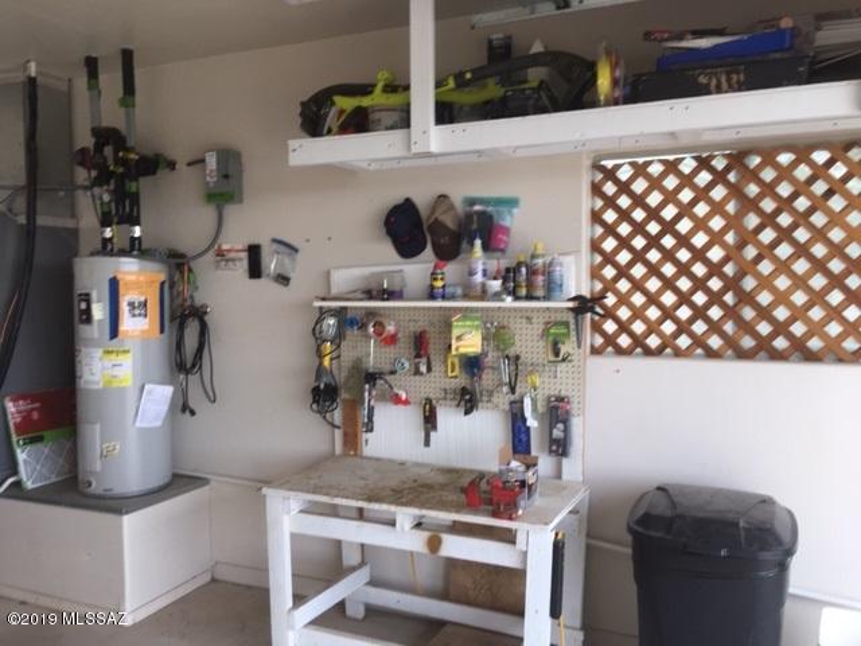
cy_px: 323
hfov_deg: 61.7
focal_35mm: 29
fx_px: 721
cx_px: 430
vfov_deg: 48.2
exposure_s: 1/60
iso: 32
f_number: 2.2
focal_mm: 4.15
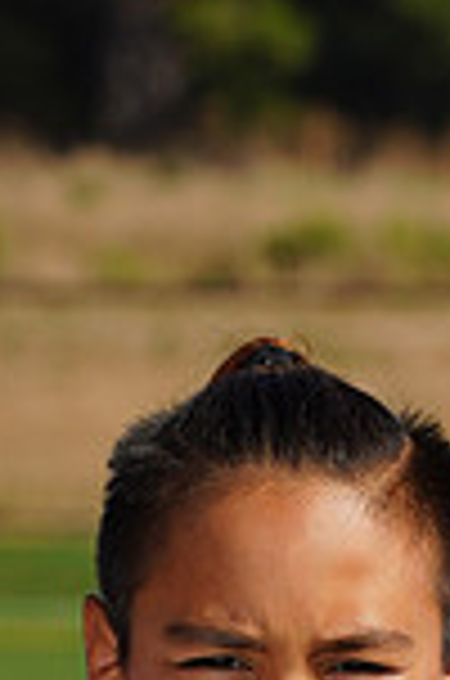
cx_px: 90
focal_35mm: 805
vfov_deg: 2.6
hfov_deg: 1.7
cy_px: 1202
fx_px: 15162
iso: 100
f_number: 13
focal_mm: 209
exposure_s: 1/250
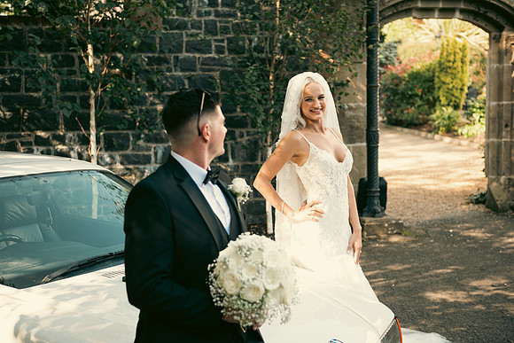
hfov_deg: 36.2
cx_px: 257
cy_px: 172
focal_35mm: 55
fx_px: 785
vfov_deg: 24.6
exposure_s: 1/200
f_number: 3.5
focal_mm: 55
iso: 160
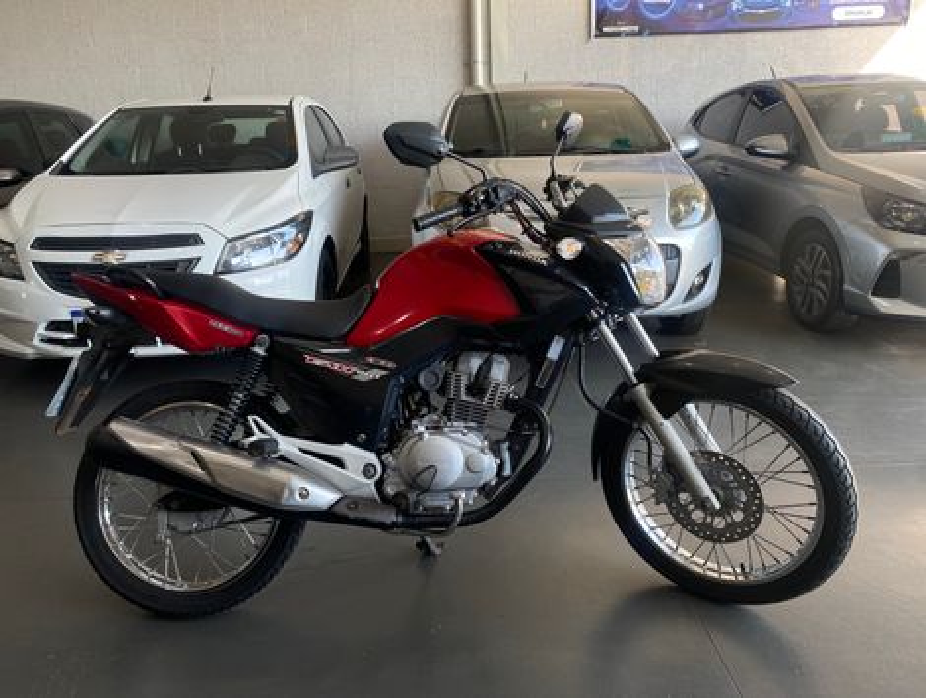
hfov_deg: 67.2
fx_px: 697
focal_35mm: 26
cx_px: 463
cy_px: 349
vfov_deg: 53.2
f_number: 1.8
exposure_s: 1/122
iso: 50
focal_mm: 4.25
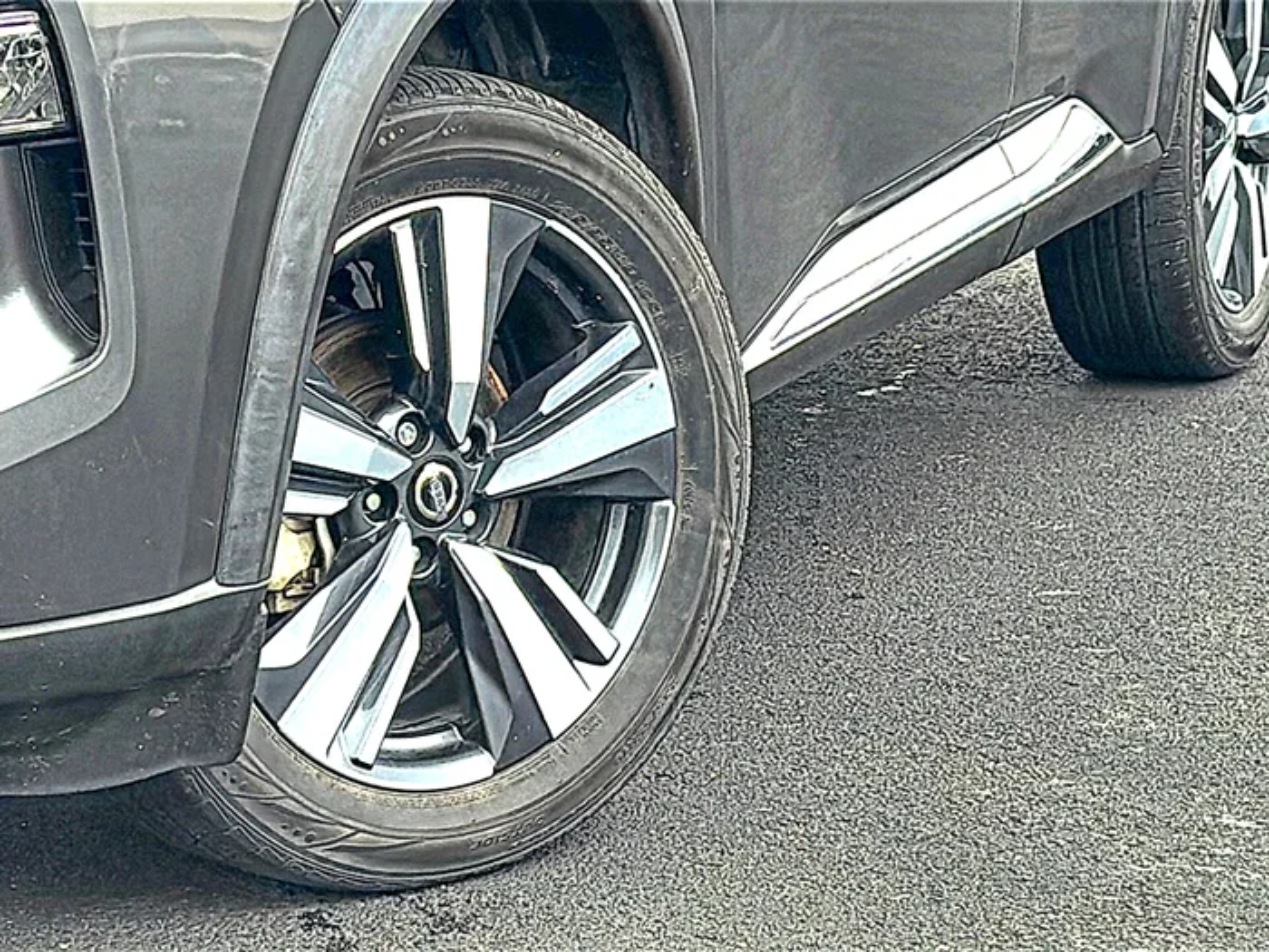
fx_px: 3666
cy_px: 476
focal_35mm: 100
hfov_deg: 19.6
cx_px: 634
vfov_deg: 14.8
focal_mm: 6.86
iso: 80
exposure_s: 1/562
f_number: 1.78
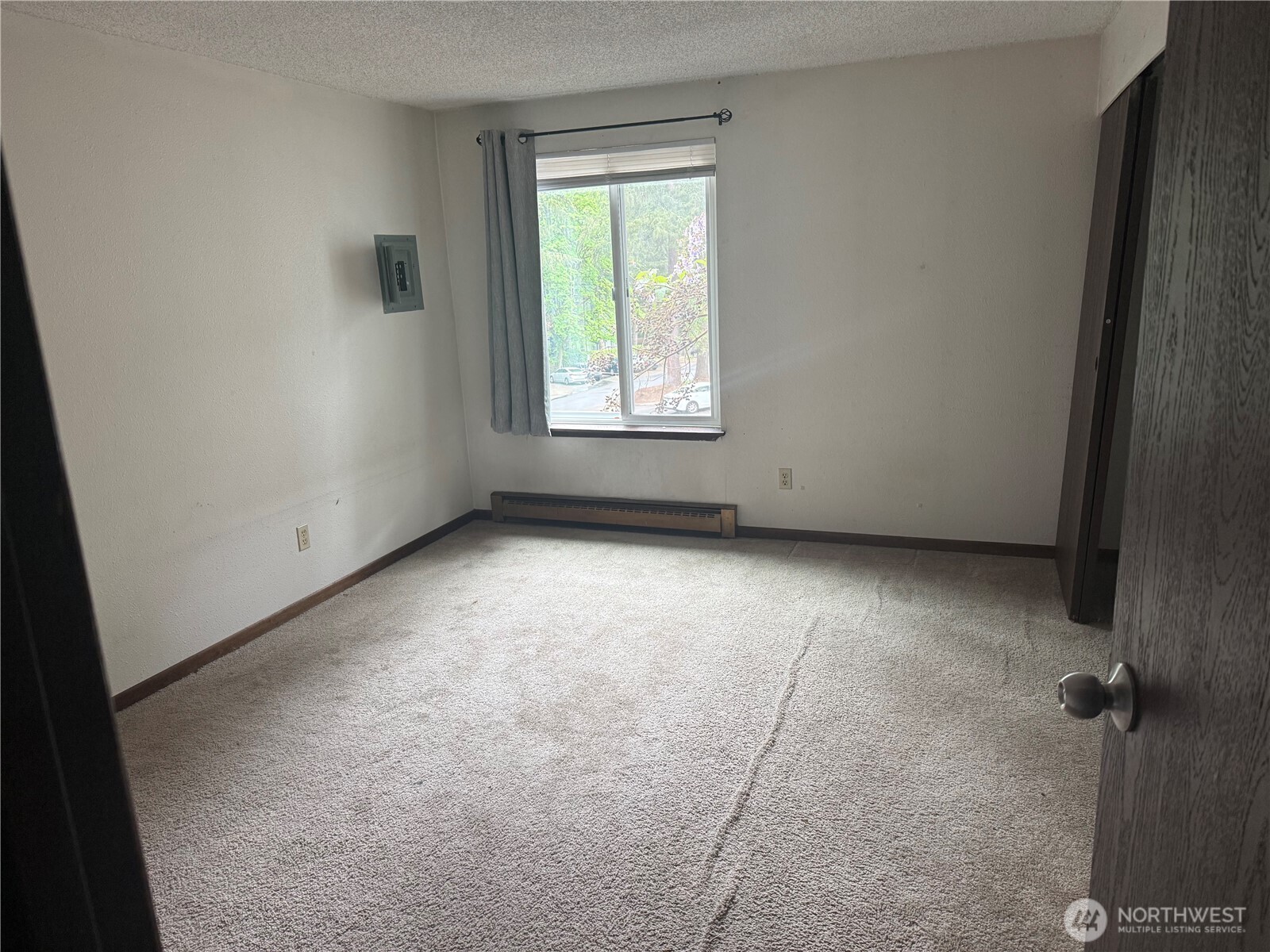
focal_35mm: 24
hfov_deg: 71.6
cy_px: 476
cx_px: 635
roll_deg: +2.2
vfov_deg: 56.8
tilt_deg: -12.6
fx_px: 881
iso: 200
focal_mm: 6.76
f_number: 1.78
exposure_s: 1/74
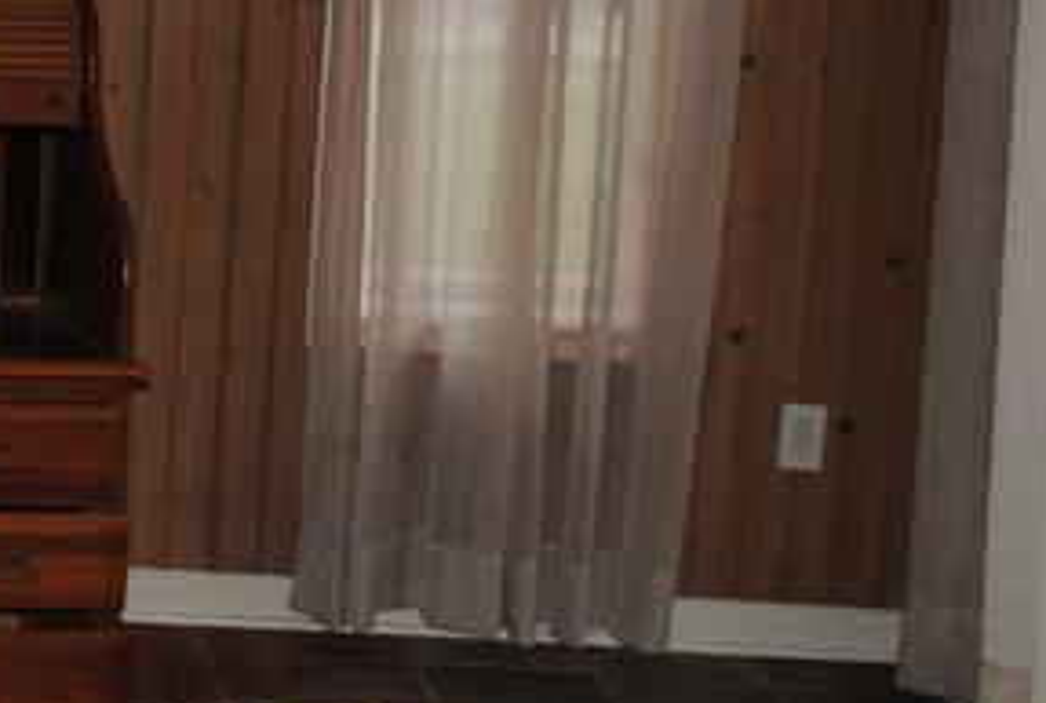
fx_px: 3117
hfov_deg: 17.2
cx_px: -514
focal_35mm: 107
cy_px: 111
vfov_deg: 12.8
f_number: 3.8
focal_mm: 20
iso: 200
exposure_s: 1/60
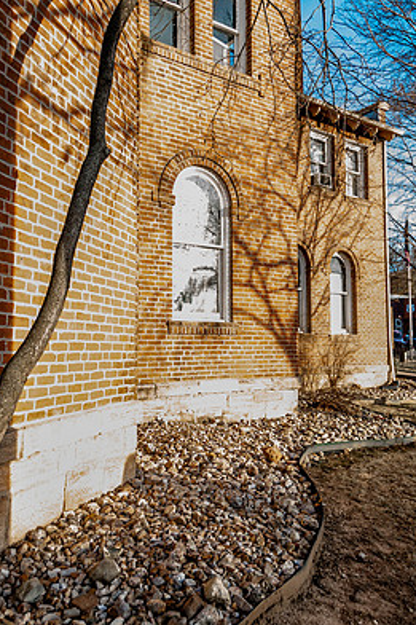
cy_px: 300
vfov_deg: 60.3
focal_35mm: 31
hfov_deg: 42.3
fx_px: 538
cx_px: 205
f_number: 13
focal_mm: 18
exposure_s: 1/160
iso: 320
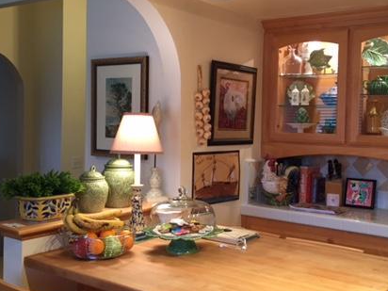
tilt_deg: -2.4
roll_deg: -2.1
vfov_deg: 32.2
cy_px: 133
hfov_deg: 42.0
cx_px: 211
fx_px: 504
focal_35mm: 45
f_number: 2.2
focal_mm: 4.15
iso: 100
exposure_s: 1/30
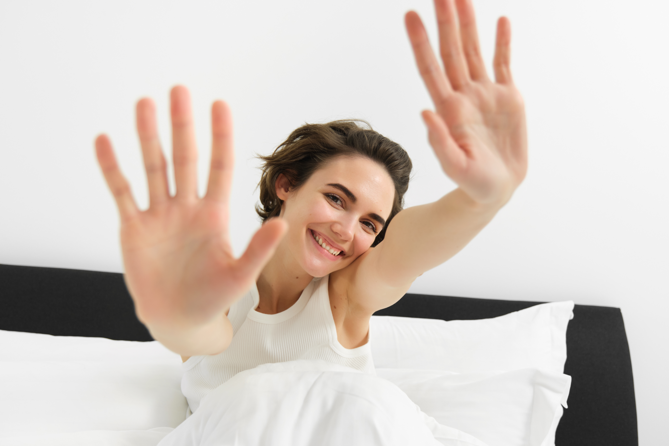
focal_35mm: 33
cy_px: 223
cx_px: 334
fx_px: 613
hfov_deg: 57.2
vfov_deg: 40.0
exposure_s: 1/125
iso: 500
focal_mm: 22
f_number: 2.8
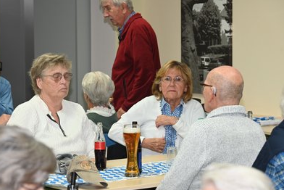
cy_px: 87
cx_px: 122
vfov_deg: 10.2
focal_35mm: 135
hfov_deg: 15.2
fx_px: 1066
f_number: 6.7
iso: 1100
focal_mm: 115
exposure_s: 1/60
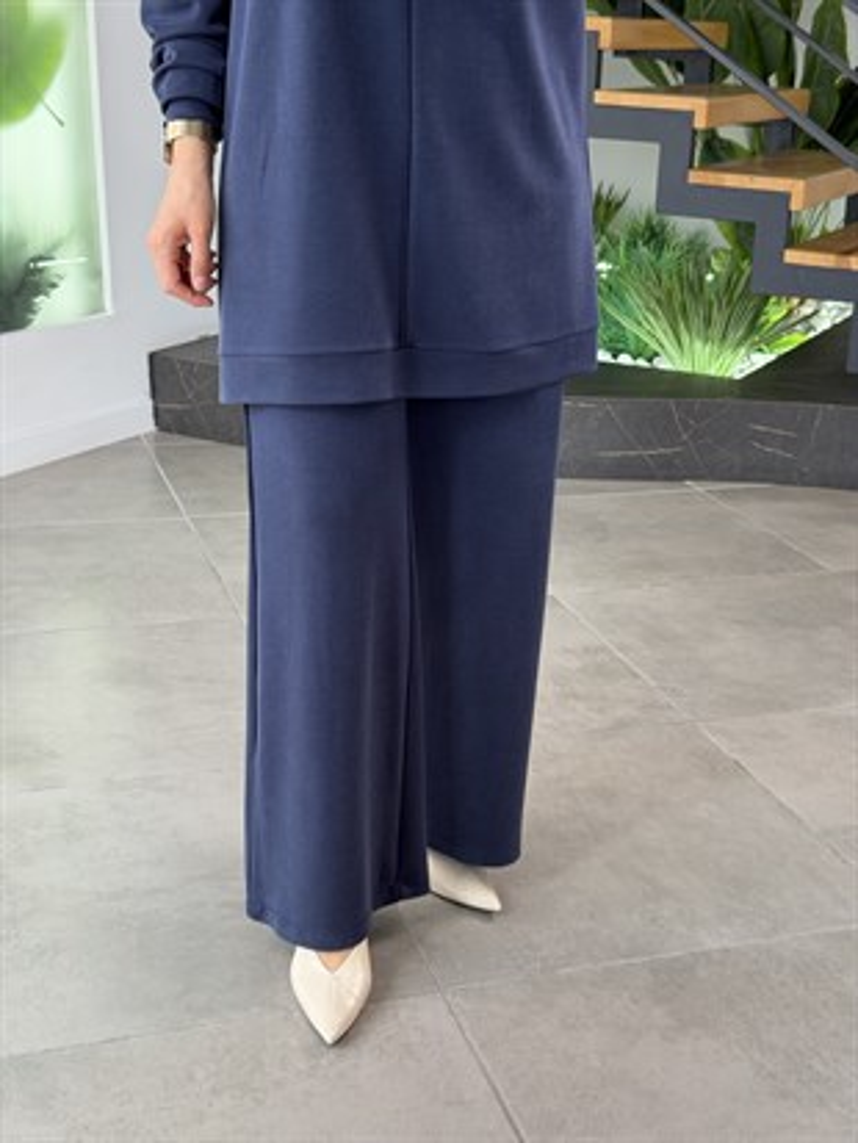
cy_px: 572
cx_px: 429
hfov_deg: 30.3
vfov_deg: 39.6
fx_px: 1585
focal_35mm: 48
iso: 64
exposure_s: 1/121
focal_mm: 6.76
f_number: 1.78
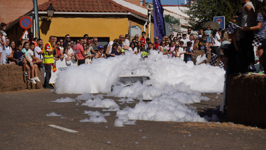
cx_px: 133
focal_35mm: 163
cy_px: 66
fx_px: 1146
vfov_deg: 7.5
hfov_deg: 13.2
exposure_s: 1/2000
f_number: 5.6
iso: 100
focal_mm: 103
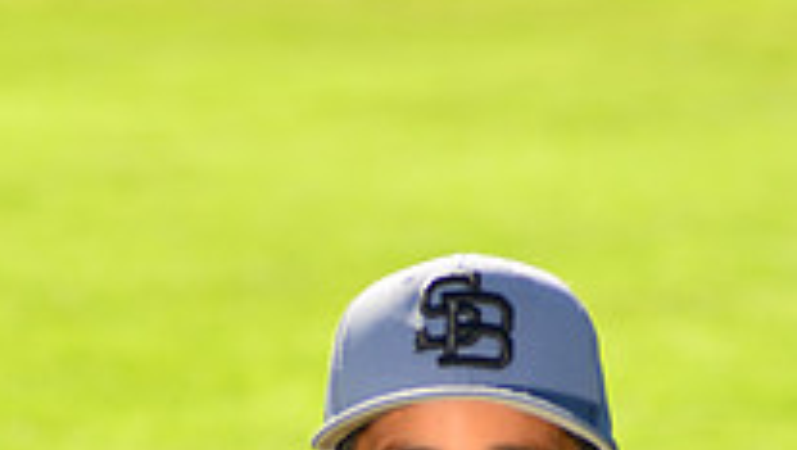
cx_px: 450
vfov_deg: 3.6
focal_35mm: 340
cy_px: 717
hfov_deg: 6.3
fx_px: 7194
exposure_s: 1/250
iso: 100
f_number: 5
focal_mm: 116
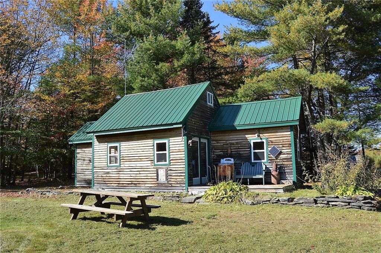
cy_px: 126
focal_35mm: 27
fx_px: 285
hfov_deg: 67.4
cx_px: 190
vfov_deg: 47.8
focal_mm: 18
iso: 100
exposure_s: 1/250
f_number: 8
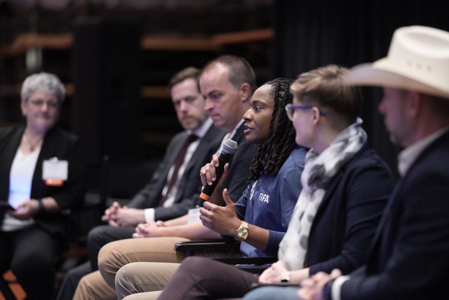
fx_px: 1685
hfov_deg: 15.2
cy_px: 150
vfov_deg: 10.2
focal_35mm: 135
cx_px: 224
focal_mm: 135
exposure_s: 1/125
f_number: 1.8
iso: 4000
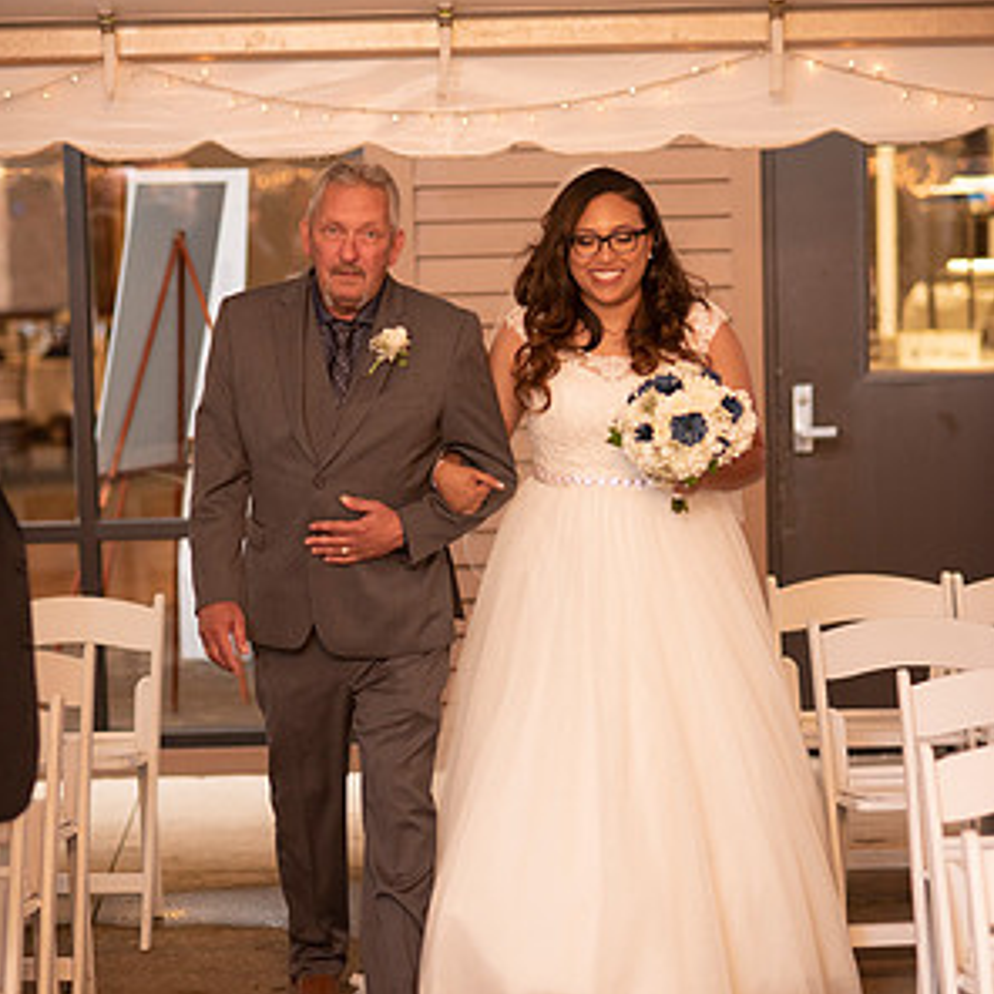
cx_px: 494
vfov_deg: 15.8
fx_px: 3574
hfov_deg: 15.8
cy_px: 601
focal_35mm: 110
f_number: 2.2
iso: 500
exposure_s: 1/160
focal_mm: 85
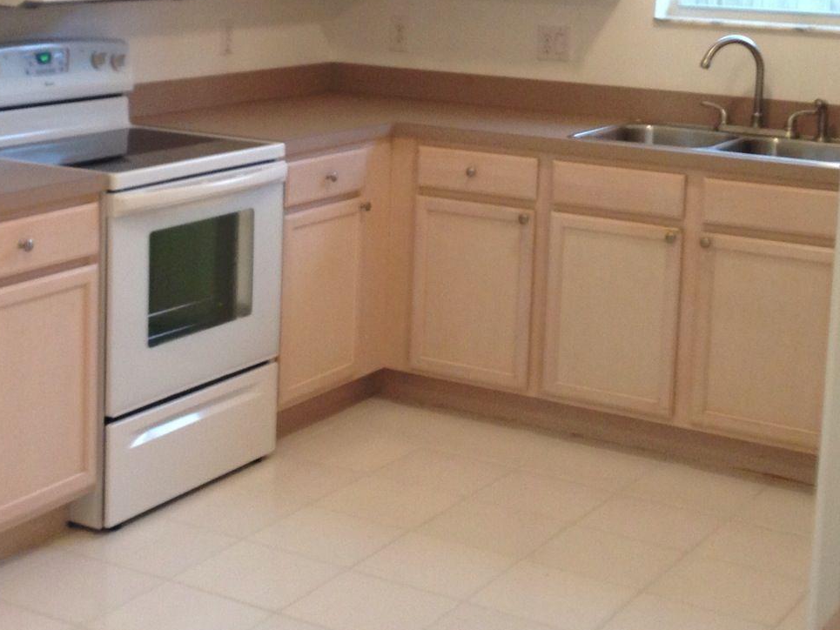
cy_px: 142
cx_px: 297
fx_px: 1699
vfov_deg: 20.8
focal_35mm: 70
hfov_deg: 27.6
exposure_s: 1/20
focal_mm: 4.13
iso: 100
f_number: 2.4
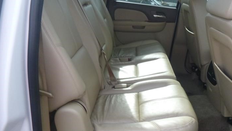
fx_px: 191
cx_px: 130
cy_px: 68
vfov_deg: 37.7
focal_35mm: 31
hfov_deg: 62.4
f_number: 3.9
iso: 400
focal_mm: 4.5
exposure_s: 1/125
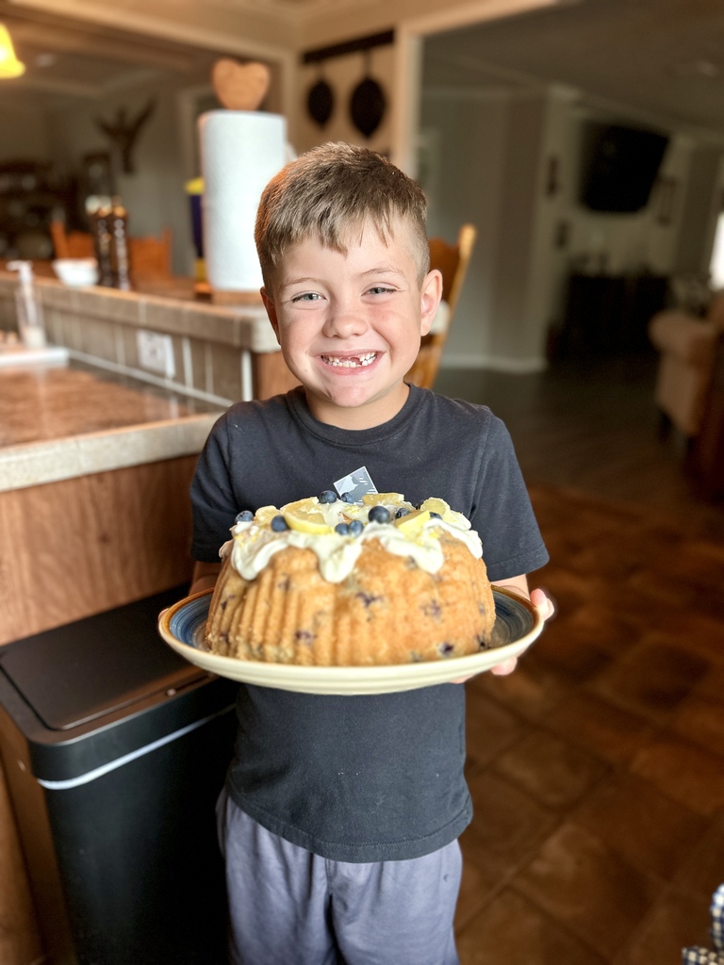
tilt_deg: -18.0
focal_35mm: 24
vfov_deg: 71.6
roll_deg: -2.0
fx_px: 669
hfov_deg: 56.8
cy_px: 482
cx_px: 362
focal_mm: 6.86
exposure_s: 1/60
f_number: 1.78
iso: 250
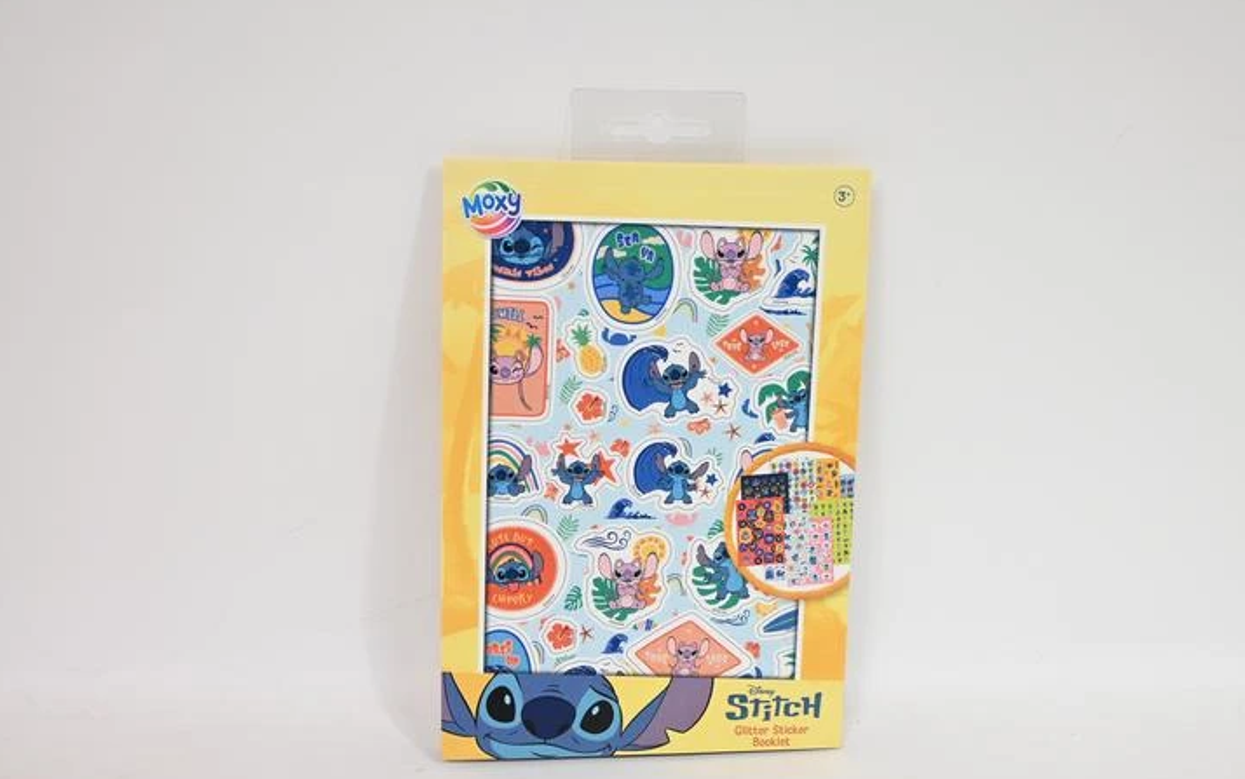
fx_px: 1307
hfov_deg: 50.9
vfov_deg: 33.2
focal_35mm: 39
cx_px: 624
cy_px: 413
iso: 400
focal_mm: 25
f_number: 4.2
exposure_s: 1/200
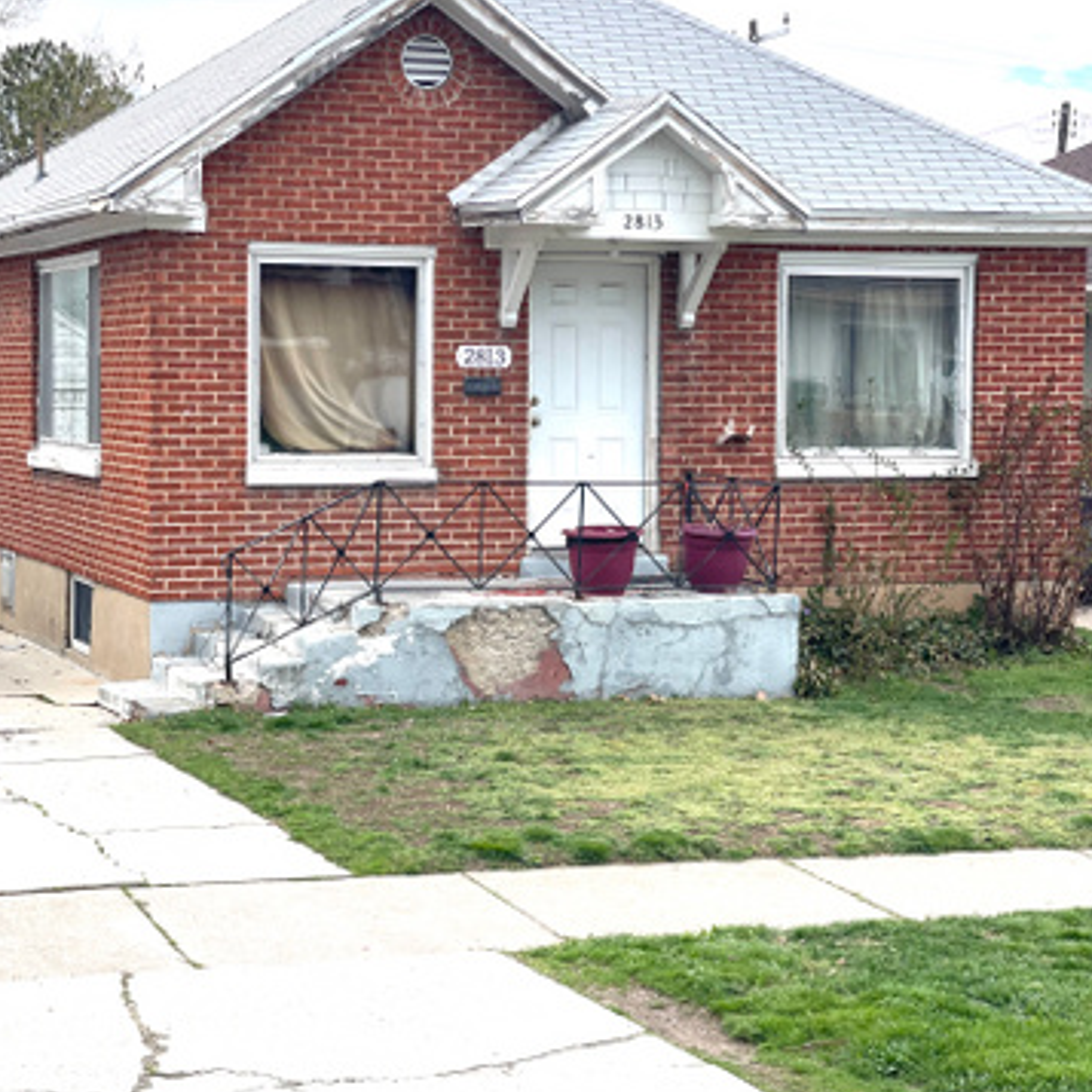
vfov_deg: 22.8
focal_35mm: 76
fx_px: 2712
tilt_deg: -3.4
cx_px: 544
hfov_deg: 22.8
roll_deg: -0.1
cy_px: 548
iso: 32
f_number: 2.2
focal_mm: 7.5
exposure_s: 1/567
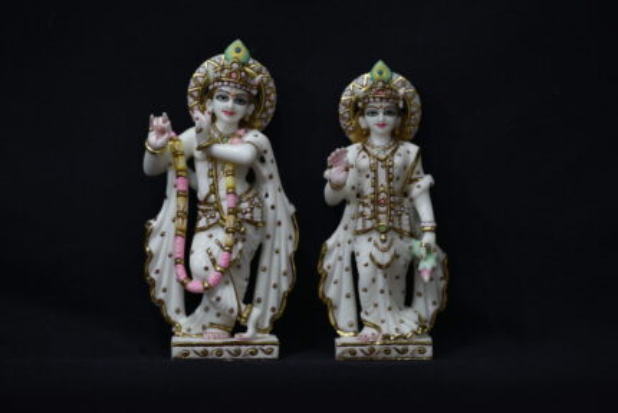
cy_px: 206
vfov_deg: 6.9
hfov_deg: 10.3
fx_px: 3434
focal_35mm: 200
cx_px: 309
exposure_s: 1/500
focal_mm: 200
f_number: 4.5
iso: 640
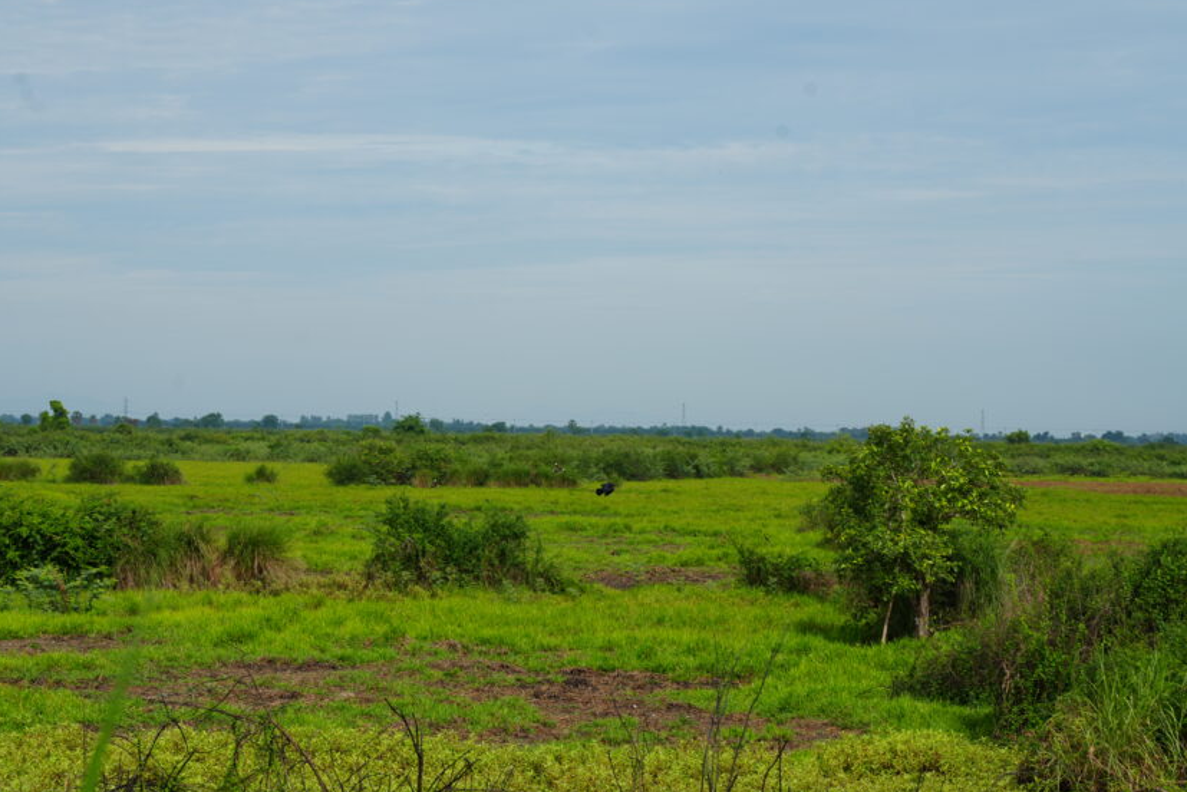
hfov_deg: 15.7
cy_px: 461
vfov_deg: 10.6
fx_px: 4288
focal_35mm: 130
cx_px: 455
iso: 100
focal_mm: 105
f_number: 9
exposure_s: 1/250
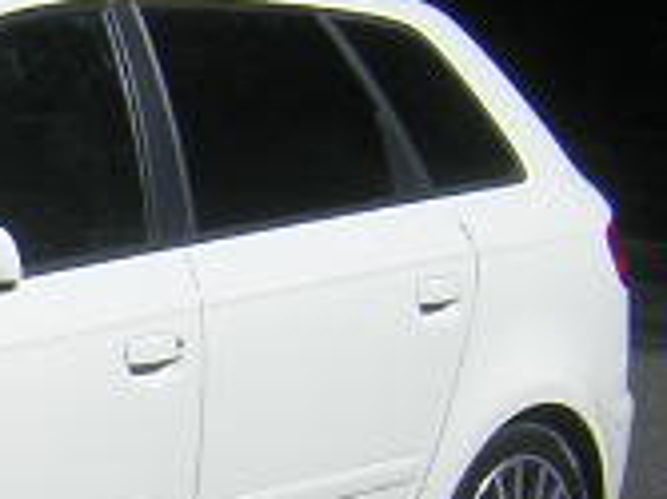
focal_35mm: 222
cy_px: 623
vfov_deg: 6.6
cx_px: -403
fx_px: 4275
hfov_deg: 8.7
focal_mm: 7.6
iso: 100
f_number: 6.6
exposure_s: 1/414
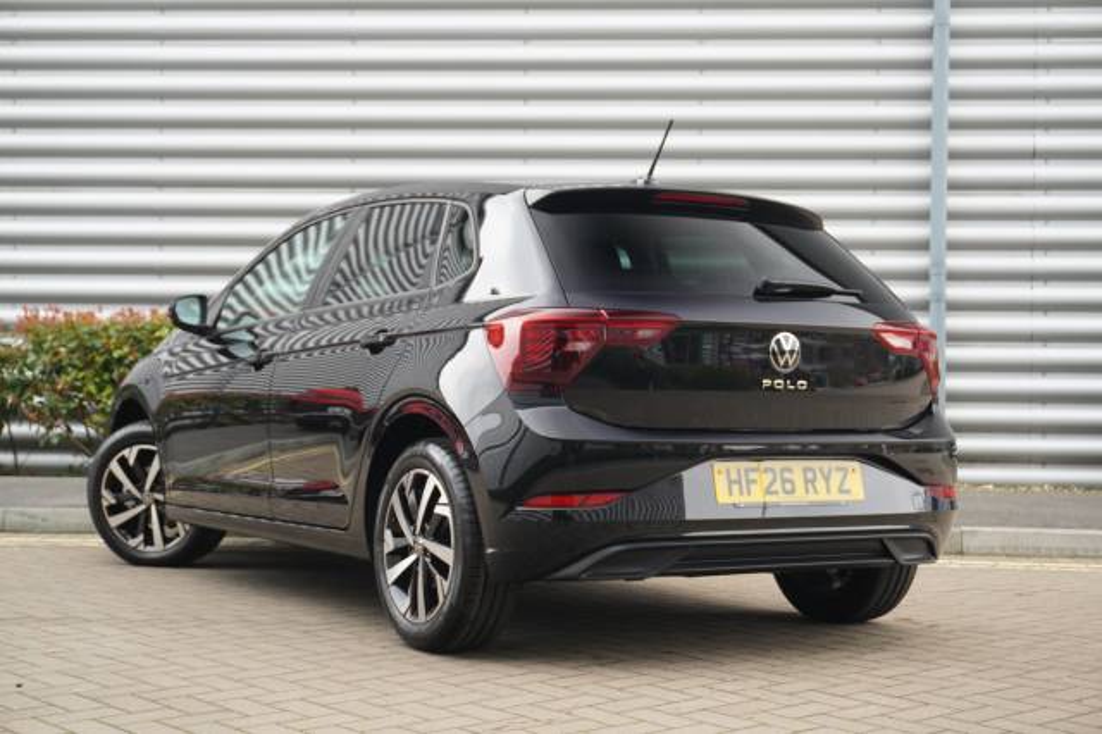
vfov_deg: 24.4
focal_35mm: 56
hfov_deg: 36.0
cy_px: 367
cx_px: 551
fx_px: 1698
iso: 800
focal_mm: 37
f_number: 5.6
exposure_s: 1/160
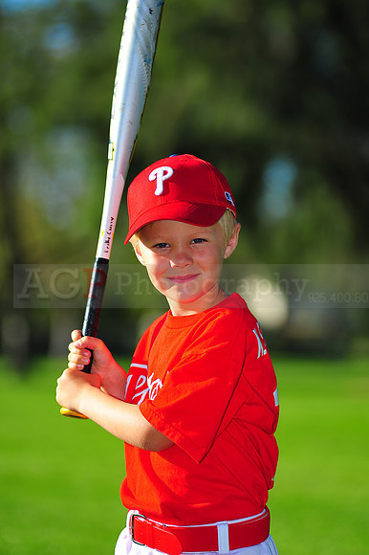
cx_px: 184
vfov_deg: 11.4
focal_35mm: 180
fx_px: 2771
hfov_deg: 7.6
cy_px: 278
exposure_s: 1/1600
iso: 200
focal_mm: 180
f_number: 4
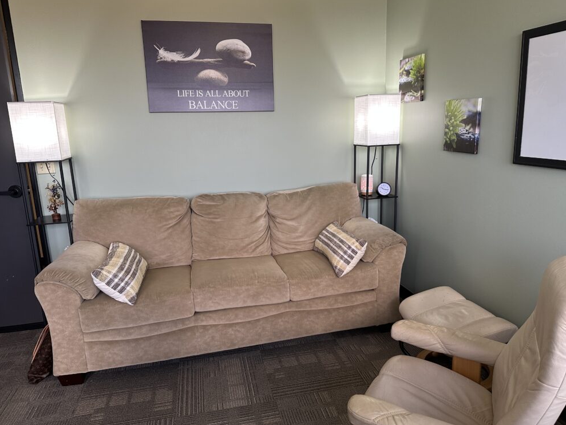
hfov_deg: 69.4
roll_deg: +1.7
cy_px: 215
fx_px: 409
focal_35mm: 25
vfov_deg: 54.9
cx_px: 284
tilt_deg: -12.3
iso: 160
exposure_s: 1/60
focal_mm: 6.86
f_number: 1.78
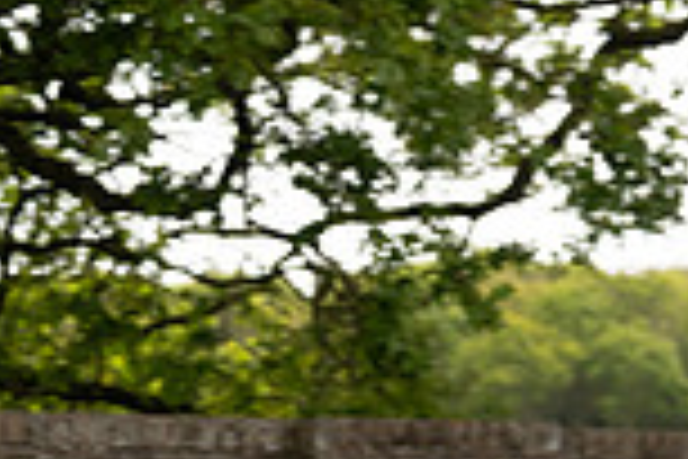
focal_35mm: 284
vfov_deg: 4.8
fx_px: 5427
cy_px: 678
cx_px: -513
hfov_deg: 7.1
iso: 800
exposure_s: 1/1000
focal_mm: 70
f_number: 4.5
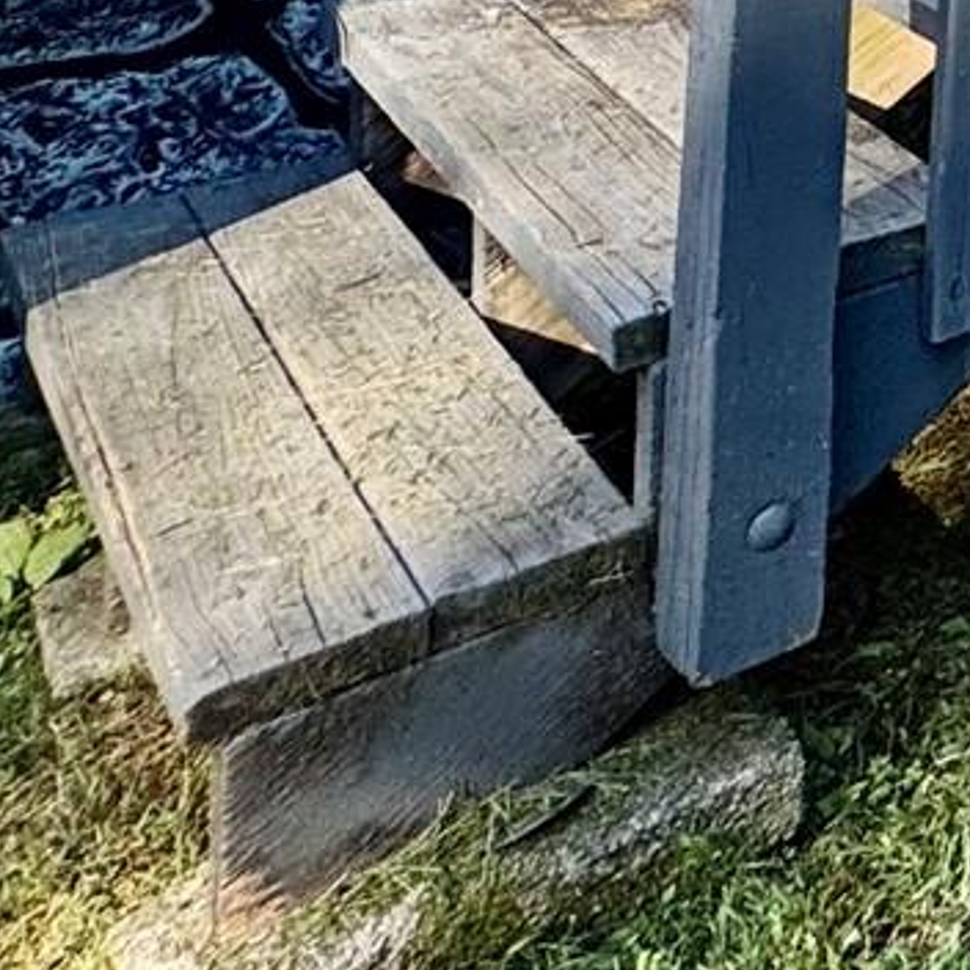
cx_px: 2221
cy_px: -893
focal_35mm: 72
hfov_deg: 15.5
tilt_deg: +4.9
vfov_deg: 17.9
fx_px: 2283
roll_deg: +1.0
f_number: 2.2
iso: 40
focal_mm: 2.22
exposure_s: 1/401
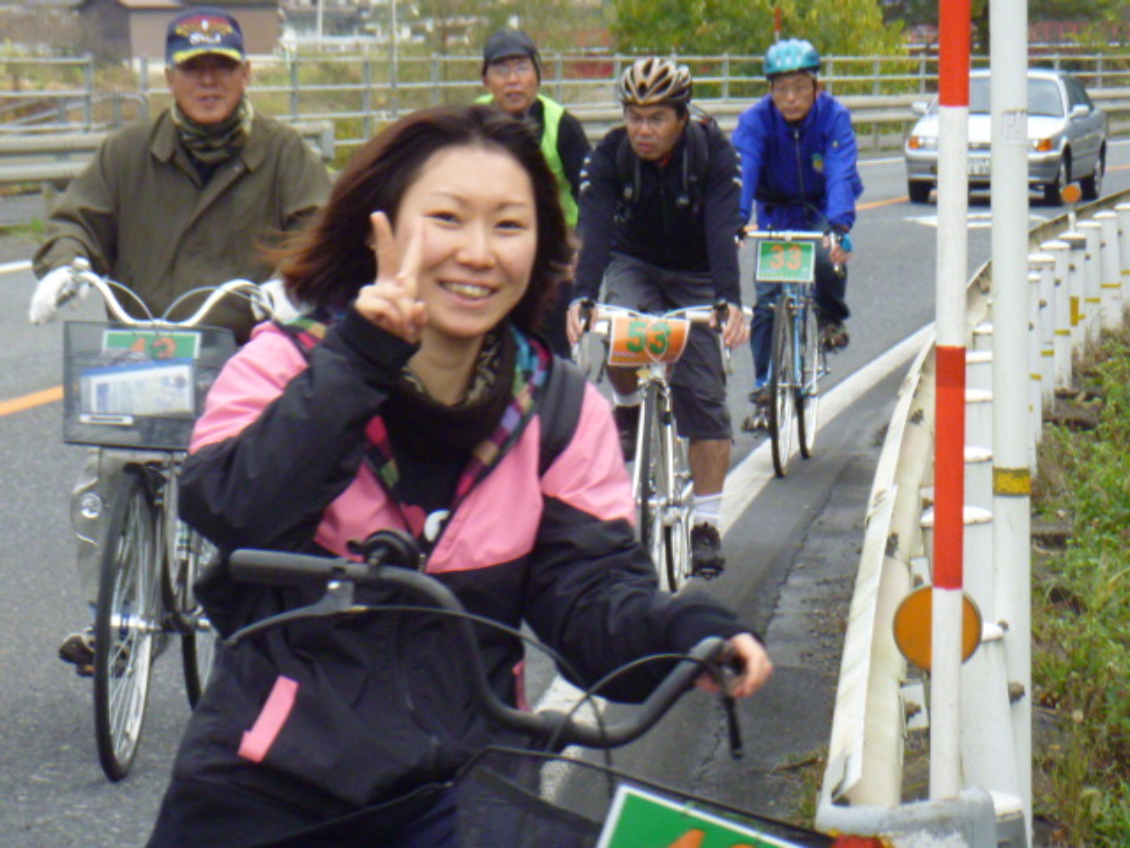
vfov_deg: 8.2
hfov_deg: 11.0
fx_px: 5876
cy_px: 424
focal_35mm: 180
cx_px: 565
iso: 400
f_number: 5.9
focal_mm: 25.2
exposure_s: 1/250
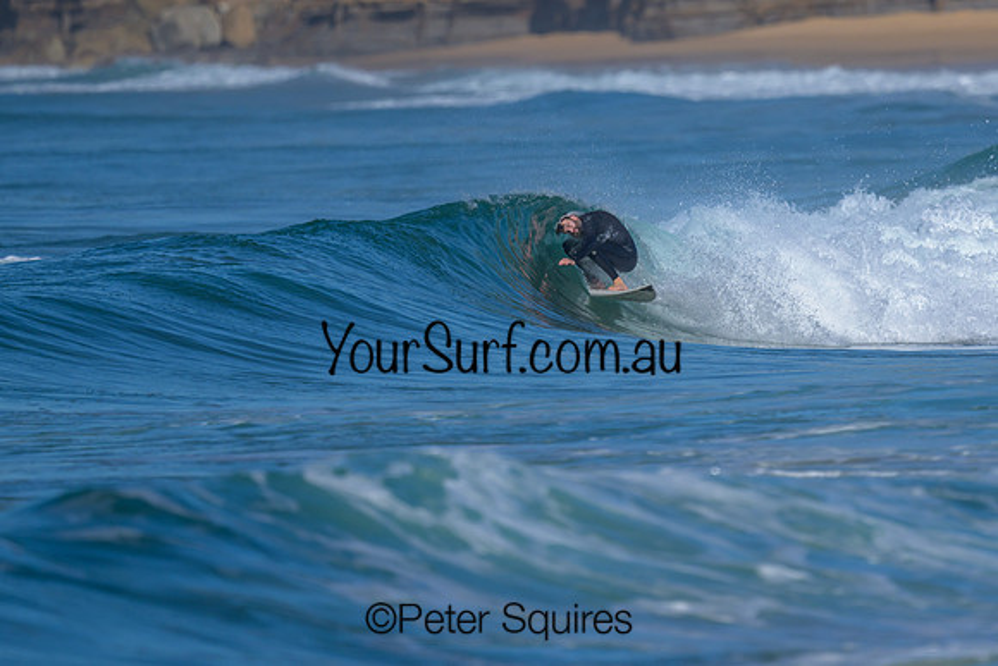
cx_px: 627
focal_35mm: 1101
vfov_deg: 1.3
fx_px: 30514
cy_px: 219
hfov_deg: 1.9
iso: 180
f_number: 6.3
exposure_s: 1/2000
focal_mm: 800
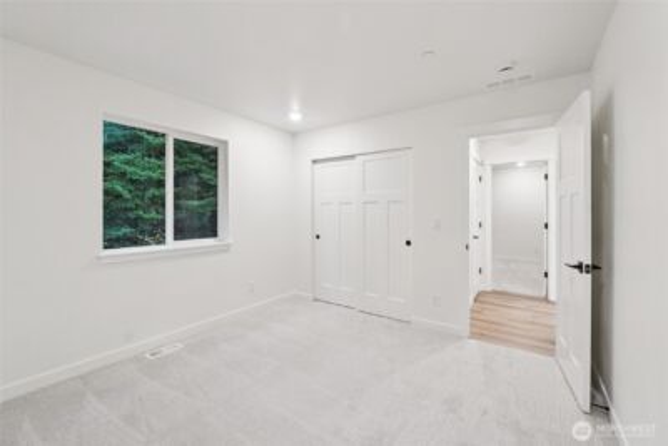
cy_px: 223
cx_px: 334
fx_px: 278
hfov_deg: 100.4
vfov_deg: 77.4
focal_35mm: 15
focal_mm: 10
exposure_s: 1/30
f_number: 9
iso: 2000
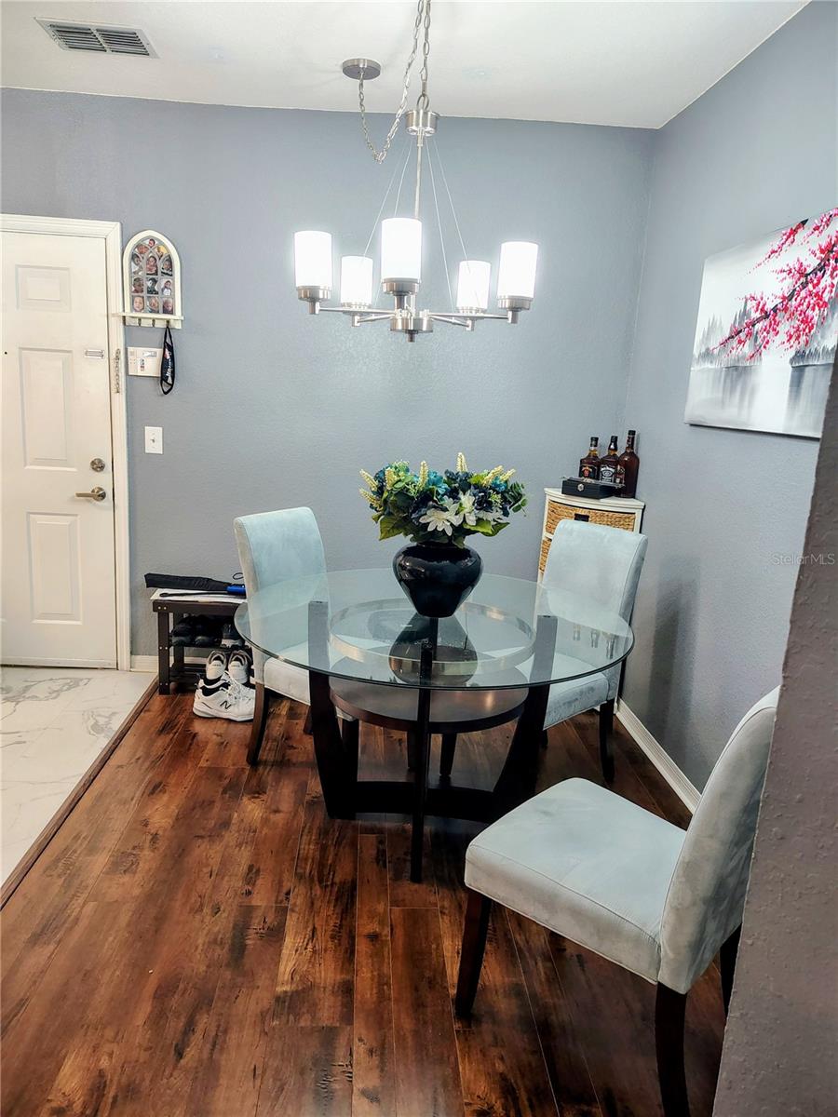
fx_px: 775
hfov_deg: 56.8
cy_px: 558
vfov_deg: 71.6
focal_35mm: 24
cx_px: 419
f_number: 1.8
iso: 692
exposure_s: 1/60
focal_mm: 5.56
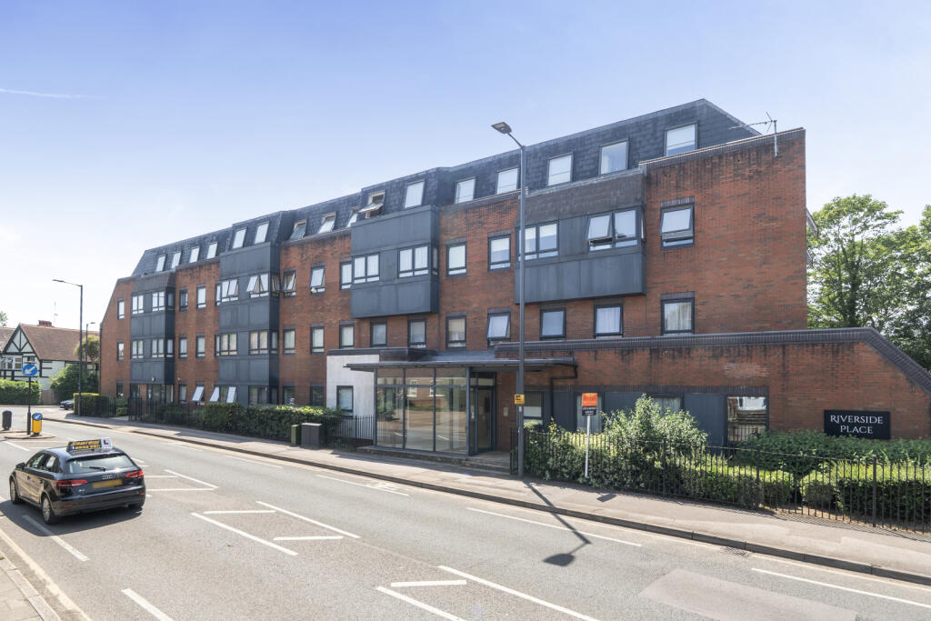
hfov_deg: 90.0
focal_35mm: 18
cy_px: 310
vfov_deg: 67.4
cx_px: 466
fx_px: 466
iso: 400
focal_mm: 12
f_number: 8
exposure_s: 1/320
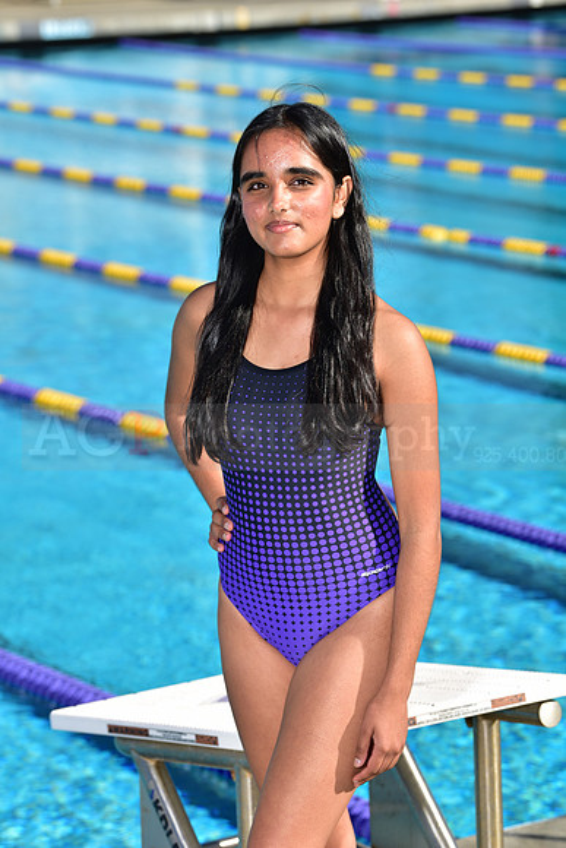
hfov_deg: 11.0
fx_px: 2946
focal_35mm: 125
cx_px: 283
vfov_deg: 16.4
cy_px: 424
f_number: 6.3
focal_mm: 125
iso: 64
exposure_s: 1/250
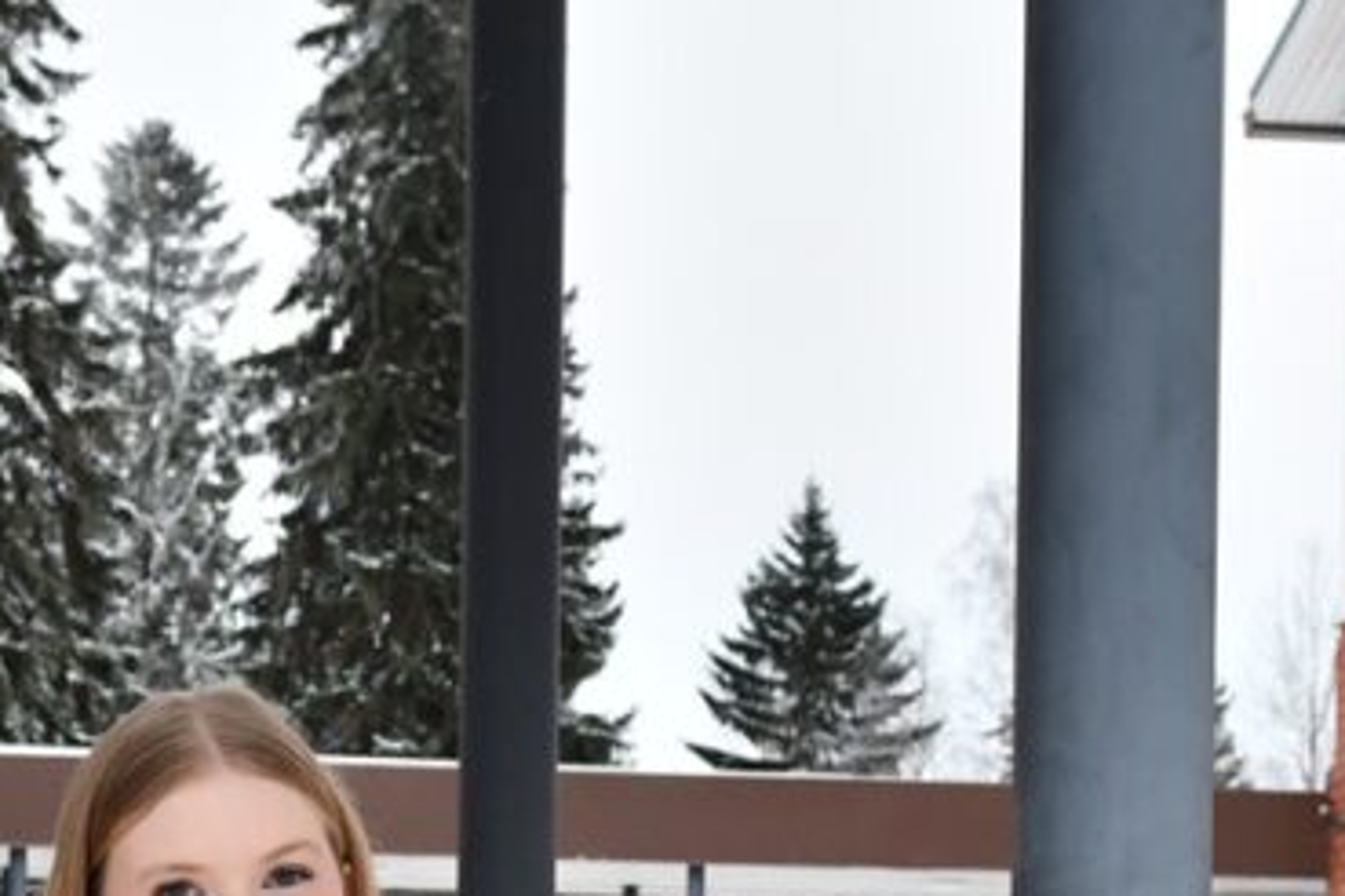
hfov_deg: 16.4
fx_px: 4670
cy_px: 1171
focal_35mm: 125
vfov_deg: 10.7
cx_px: 747
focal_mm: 30
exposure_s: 1/160
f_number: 6.3
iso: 640
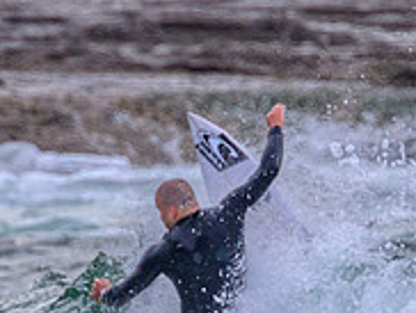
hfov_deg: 0.8
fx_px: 29434
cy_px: 383
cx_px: 165
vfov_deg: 0.6
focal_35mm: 2446
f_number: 11
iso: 1400
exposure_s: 1/1600
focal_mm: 800
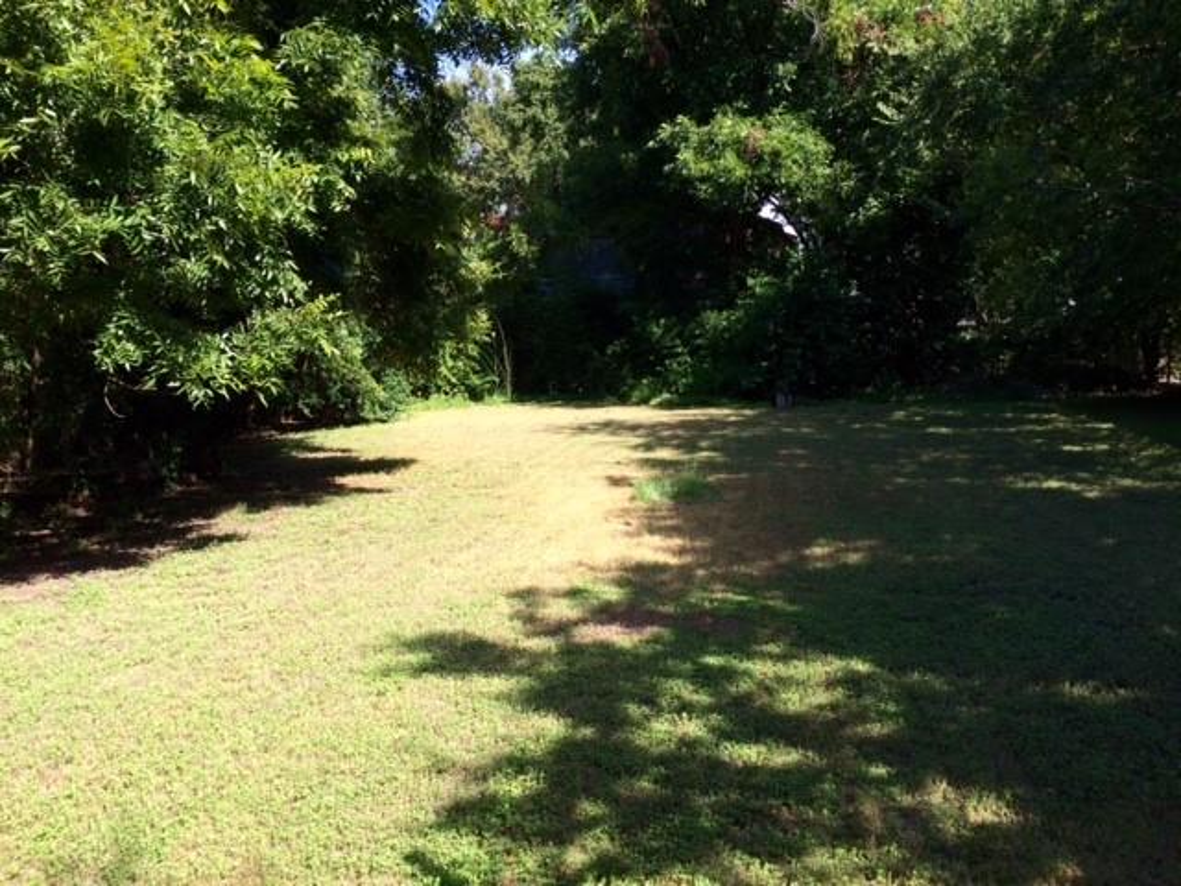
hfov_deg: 61.7
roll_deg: +2.5
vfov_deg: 48.2
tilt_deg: -4.6
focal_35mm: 29
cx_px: 590
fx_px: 989
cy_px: 443
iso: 32
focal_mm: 4.15
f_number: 2.2
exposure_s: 1/789
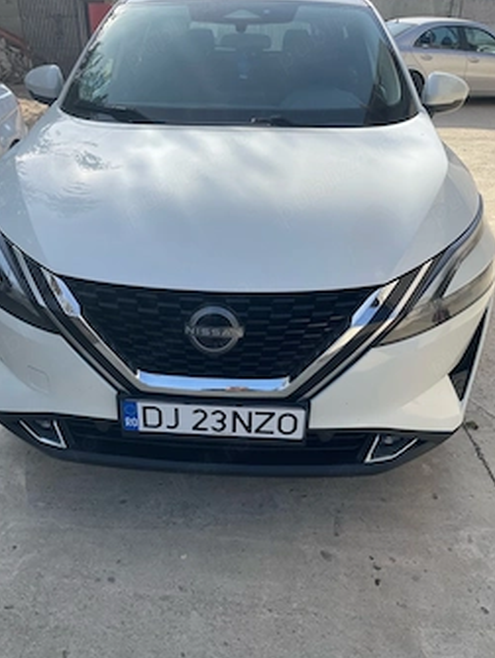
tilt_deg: -31.5
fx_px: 590
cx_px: 226
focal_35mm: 31
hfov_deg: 45.5
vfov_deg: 58.2
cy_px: 352
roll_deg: +0.2
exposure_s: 1/1742
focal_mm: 4.2
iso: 32
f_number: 1.6
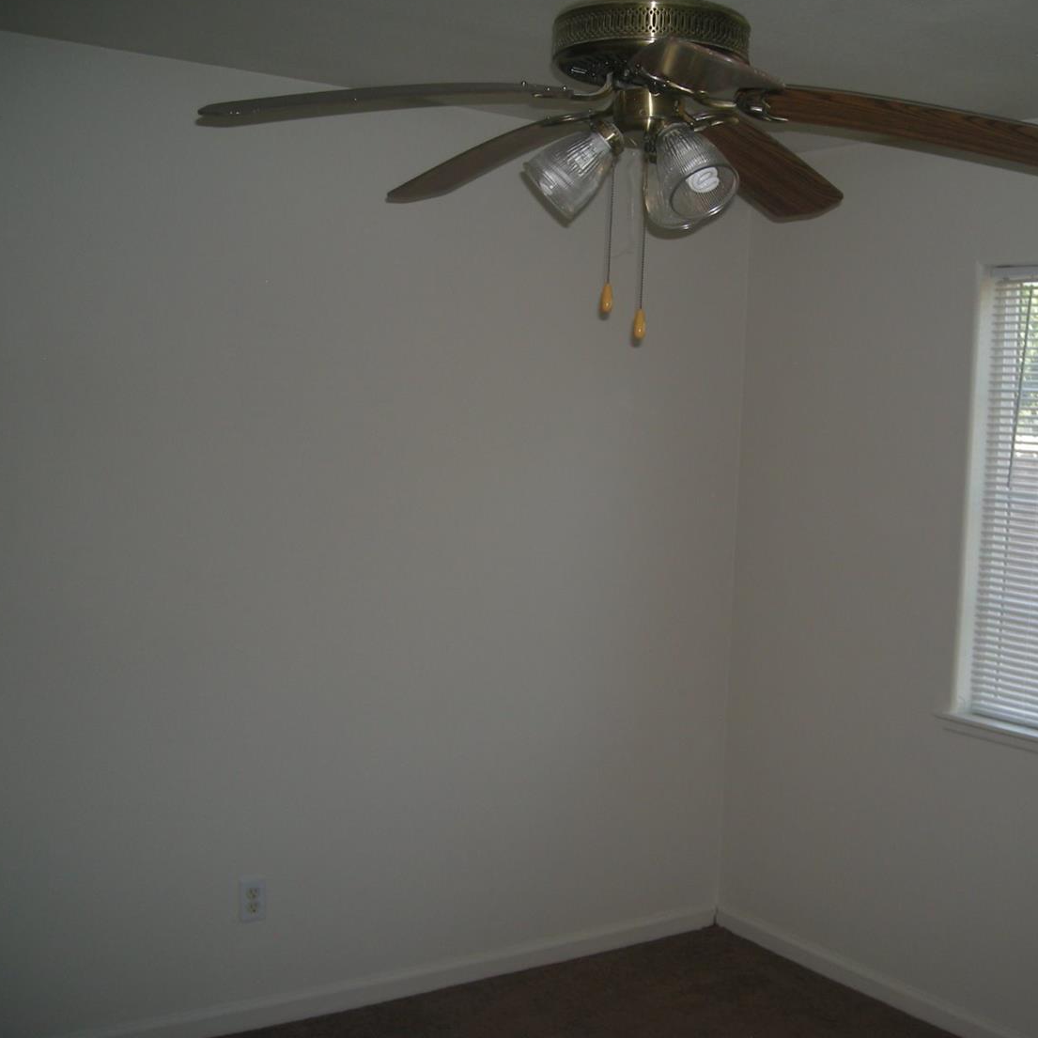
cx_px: 632
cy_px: 514
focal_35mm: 42
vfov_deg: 40.0
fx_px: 1425
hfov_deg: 39.8
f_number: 2.8
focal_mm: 5.7
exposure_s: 1/46.5
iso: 56
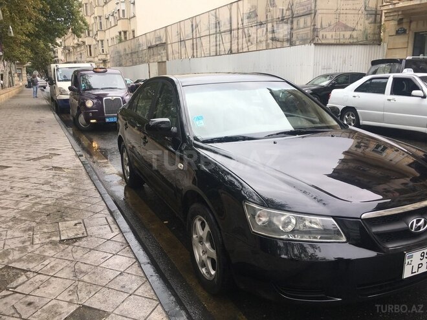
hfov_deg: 61.7
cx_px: 214
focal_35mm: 29
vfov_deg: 48.2
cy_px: 160
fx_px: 358
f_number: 2.2
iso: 25
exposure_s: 1/413
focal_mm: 4.15
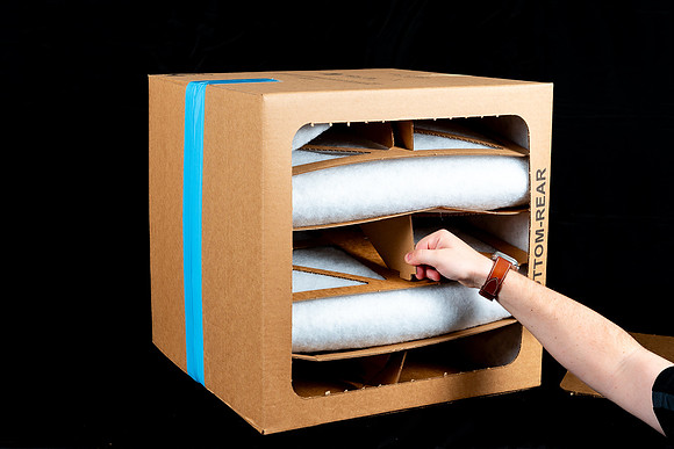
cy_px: 224
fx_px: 1217
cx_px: 337
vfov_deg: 20.9
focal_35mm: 65
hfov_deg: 31.0
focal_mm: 65
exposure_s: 1/125
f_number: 8
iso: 160
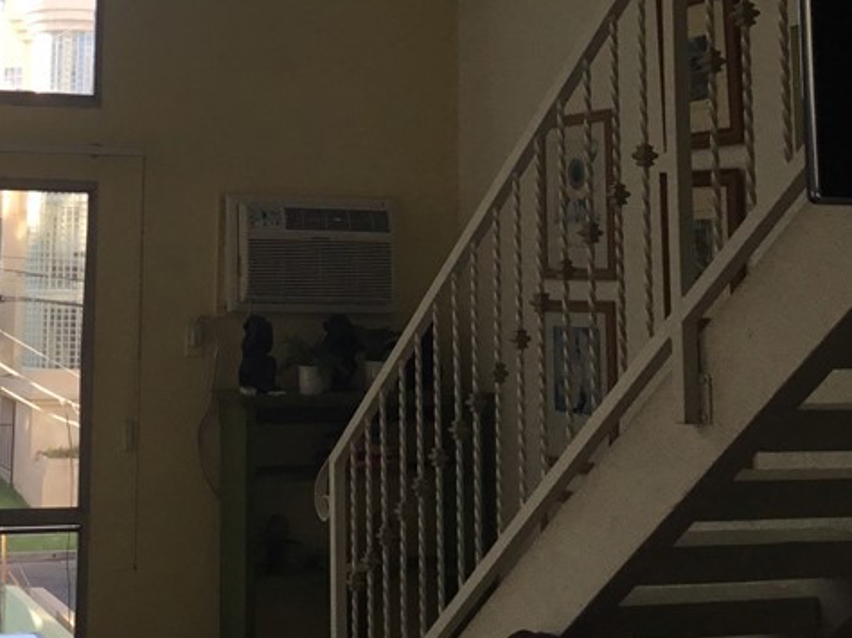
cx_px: 185
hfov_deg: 28.4
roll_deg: -1.1
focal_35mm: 67
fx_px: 1648
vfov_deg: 21.3
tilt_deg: +8.5
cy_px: 41
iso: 32
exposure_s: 1/120
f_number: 2.4
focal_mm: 3.3
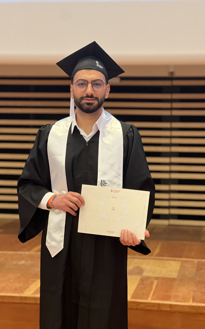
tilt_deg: -2.3
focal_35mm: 82
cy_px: 164
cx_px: 86
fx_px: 733
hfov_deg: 15.9
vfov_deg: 25.2
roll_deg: -0.6
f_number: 2.8
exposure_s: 1/14
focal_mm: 9
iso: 500
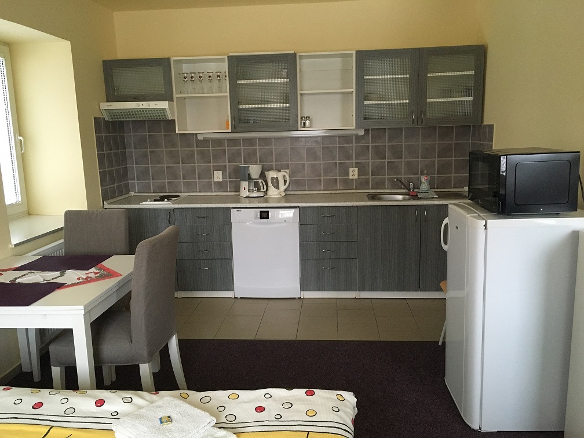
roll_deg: +1.4
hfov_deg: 61.7
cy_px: 219
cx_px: 292
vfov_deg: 48.2
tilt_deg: -11.8
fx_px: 489
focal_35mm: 29
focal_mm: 4.15
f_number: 2.2
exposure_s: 1/33
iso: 250
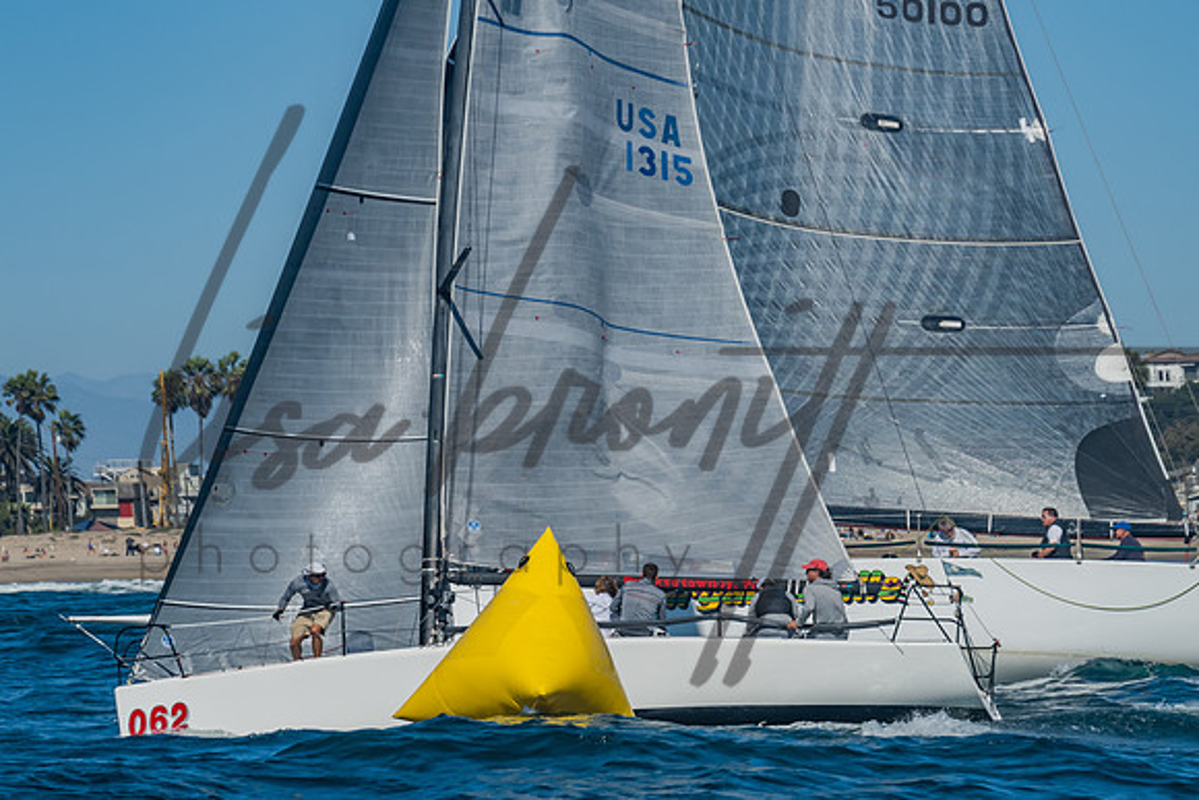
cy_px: 550
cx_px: 548
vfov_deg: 7.1
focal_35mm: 194
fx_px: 6451
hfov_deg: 10.6
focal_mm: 120
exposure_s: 1/1000
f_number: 6.3
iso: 160
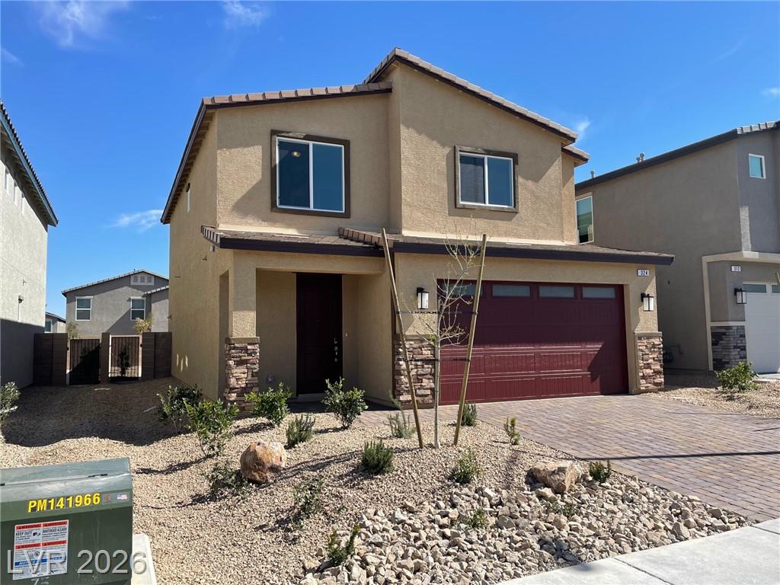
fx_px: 586
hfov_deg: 67.3
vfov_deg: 53.1
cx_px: 390
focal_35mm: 26
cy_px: 292
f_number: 1.6
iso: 32
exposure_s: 1/2817
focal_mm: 4.2
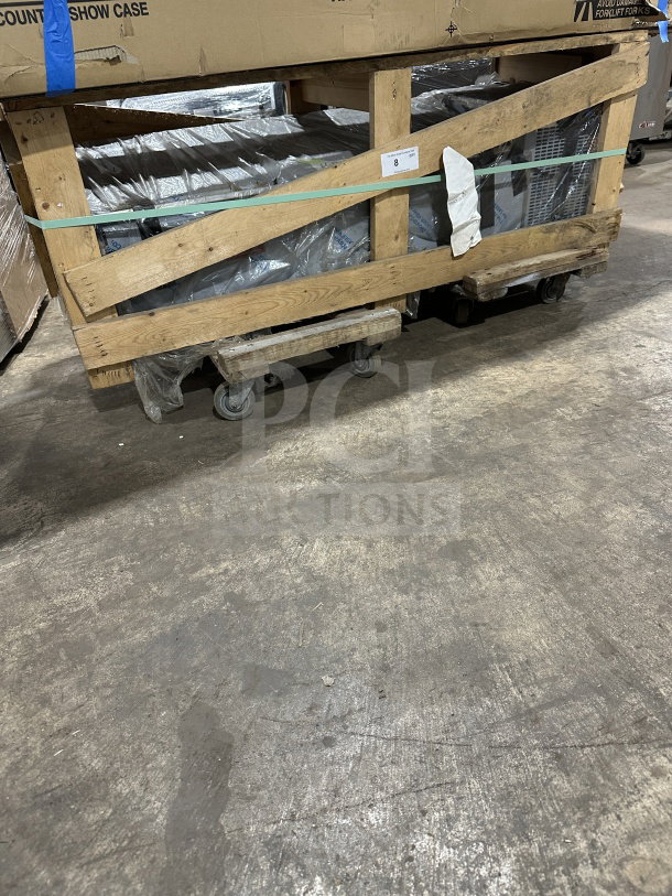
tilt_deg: -31.6
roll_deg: +4.9
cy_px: 448
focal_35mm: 24
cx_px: 336
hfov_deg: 56.8
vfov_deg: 71.6
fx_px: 621
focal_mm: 6.86
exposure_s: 1/60
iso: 320
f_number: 1.78
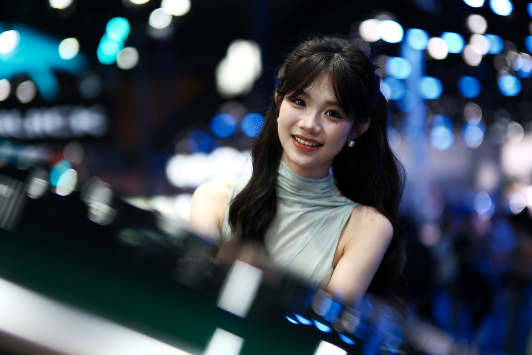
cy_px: 178
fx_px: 1108
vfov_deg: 18.2
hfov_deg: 27.0
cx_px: 266
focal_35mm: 75
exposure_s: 1/500
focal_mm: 50
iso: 200
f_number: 1
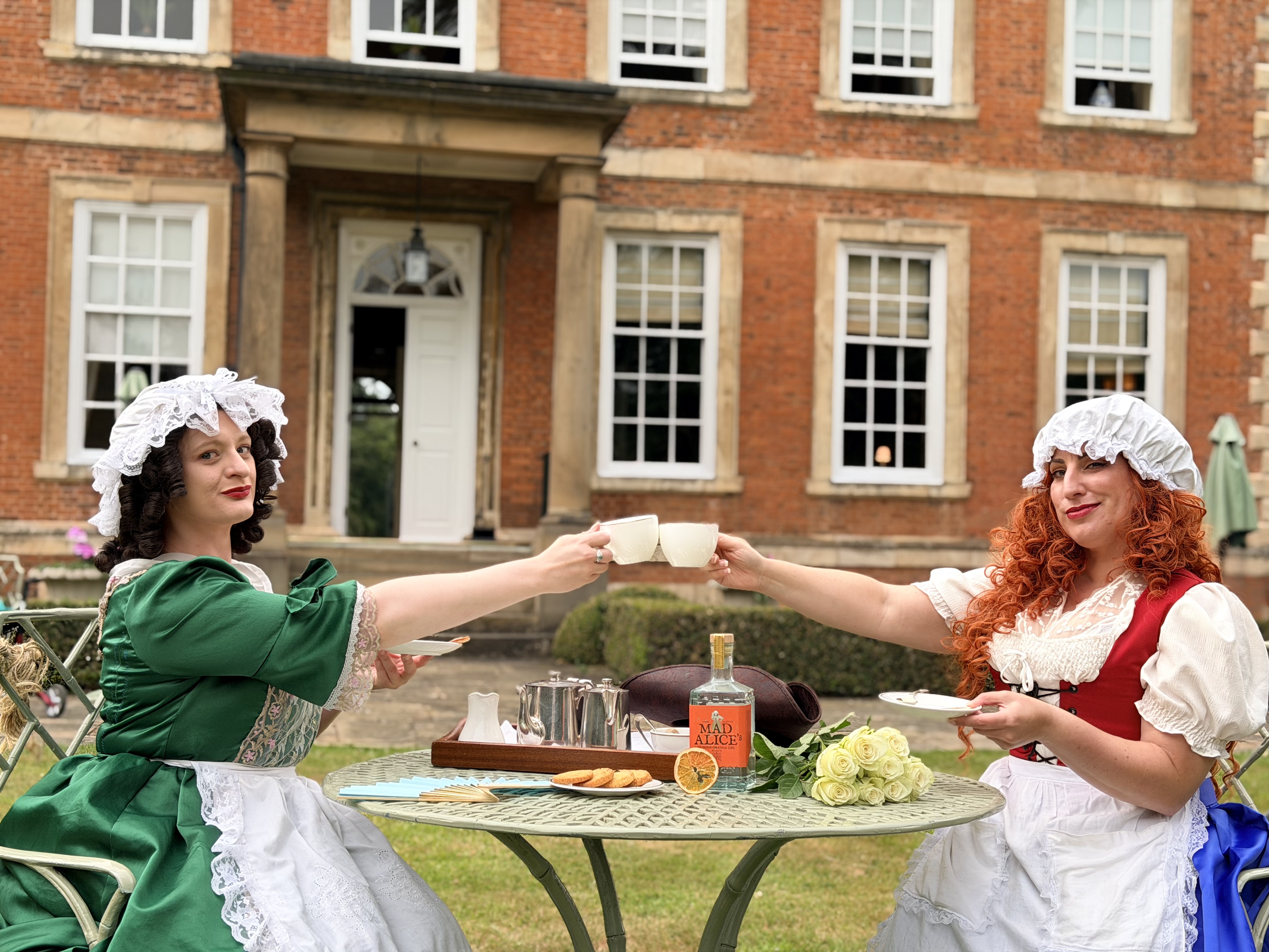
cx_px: 634
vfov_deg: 30.3
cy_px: 476
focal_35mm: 48
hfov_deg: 39.7
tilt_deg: +2.0
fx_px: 1760
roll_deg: -1.1
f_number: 1.78
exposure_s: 1/292
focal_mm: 6.76
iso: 64
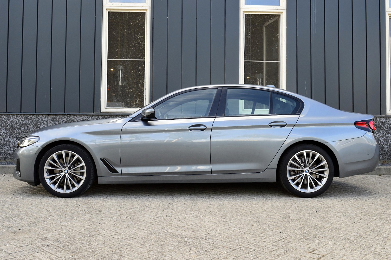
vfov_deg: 38.3
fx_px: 374
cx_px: 196
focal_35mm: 34
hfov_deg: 55.1
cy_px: 130
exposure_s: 1/100
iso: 400
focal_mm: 23
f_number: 9
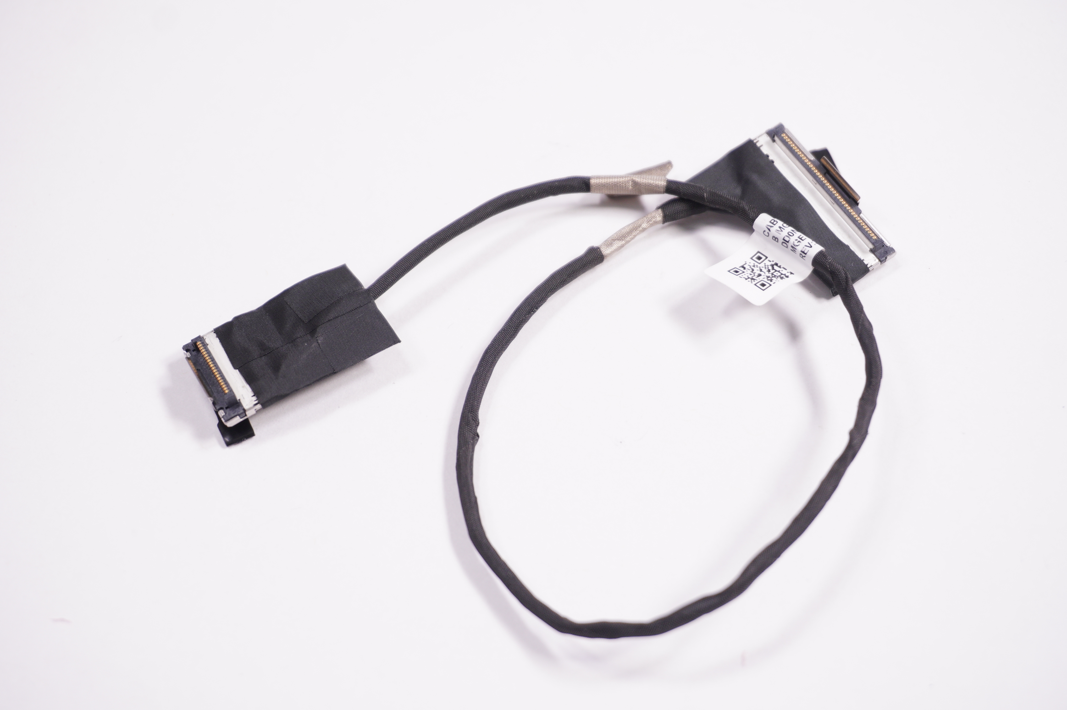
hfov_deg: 31.2
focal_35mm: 64
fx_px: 1910
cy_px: 355
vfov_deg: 21.0
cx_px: 534
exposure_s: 1/125
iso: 250
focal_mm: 43
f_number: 5.6
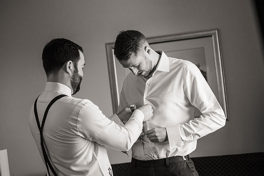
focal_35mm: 84
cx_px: 138
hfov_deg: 24.2
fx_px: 615
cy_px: 84
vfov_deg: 16.3
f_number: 3.5
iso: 3200
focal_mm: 80
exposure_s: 1/800
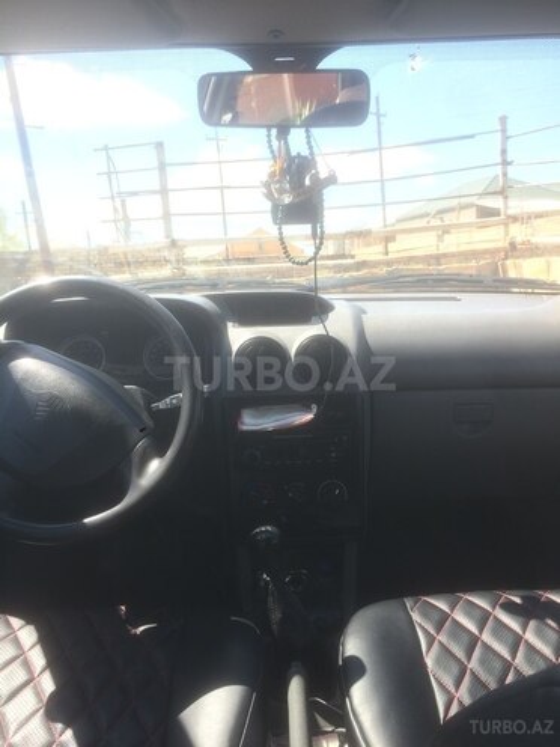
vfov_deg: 61.7
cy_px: 374
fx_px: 626
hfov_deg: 48.2
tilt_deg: -9.7
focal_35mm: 29
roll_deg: +3.7
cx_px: 280
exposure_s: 1/146
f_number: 2.2
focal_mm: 4.15
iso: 32
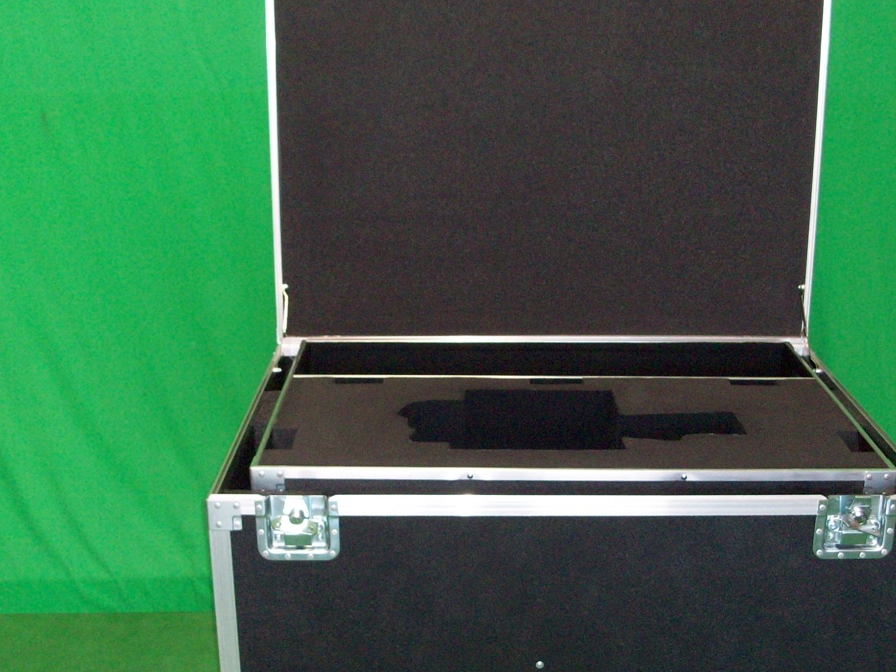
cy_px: 384
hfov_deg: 41.2
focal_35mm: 46
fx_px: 1190
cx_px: 510
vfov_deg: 31.5
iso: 200
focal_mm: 5.7
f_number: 2.8
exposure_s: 1/60
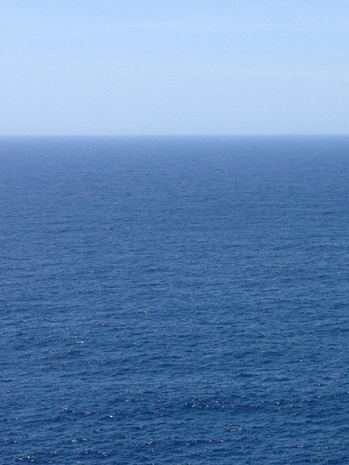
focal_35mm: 104
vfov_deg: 18.7
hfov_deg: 14.0
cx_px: 367
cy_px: 369
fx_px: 1397
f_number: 2.4
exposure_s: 1/1346
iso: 50
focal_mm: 4.28
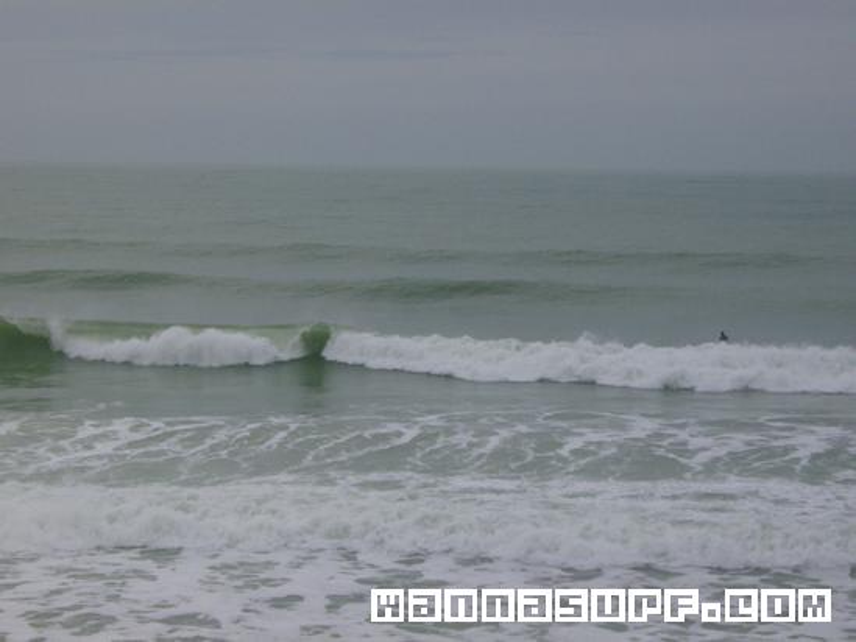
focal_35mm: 109
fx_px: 2696
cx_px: 428
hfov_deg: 18.0
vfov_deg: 13.6
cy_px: 321
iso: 100
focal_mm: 18
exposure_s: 1/291
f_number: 7.8
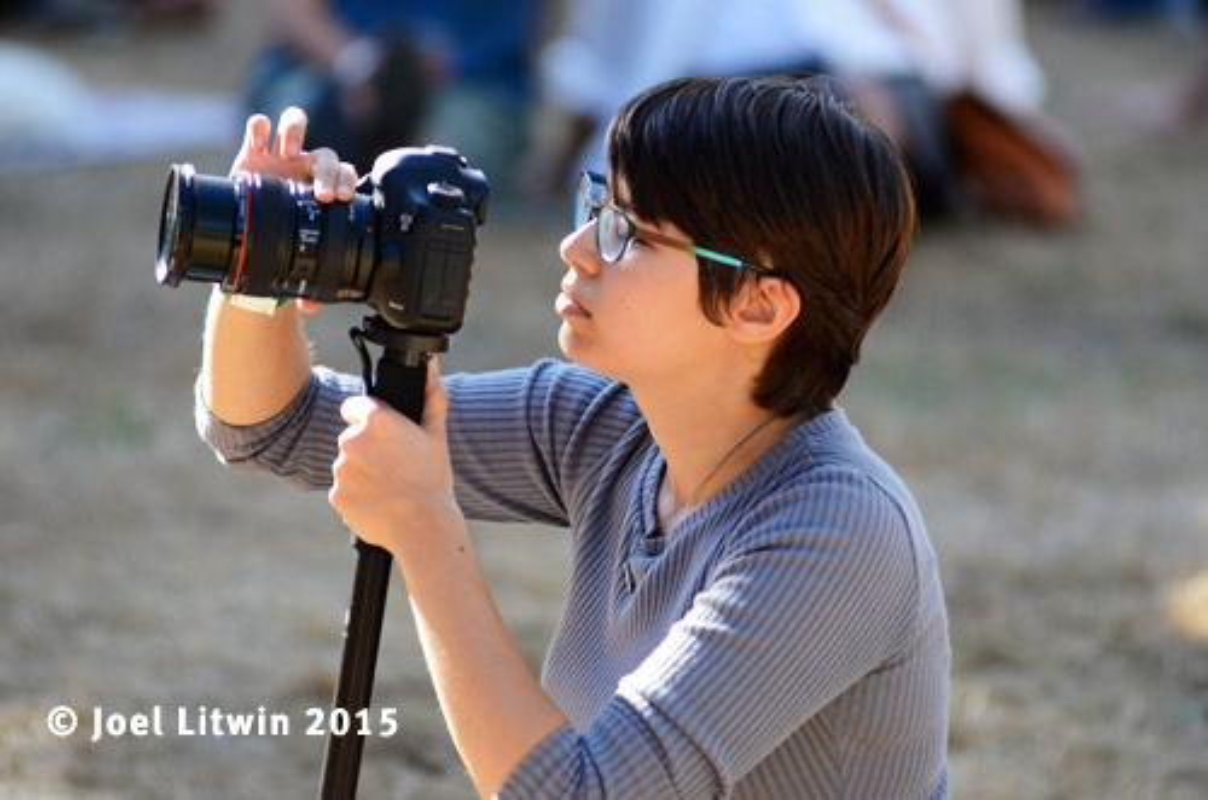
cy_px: 400
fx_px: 8538
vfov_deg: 5.4
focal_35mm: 255
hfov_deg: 8.1
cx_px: 604
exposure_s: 1/800
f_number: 2.8
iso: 400
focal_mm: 170
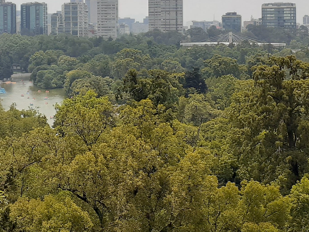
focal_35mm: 82
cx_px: 83
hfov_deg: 23.6
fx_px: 732
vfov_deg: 17.6
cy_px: 3
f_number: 1.9
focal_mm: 3.6
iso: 40
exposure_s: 1/2415
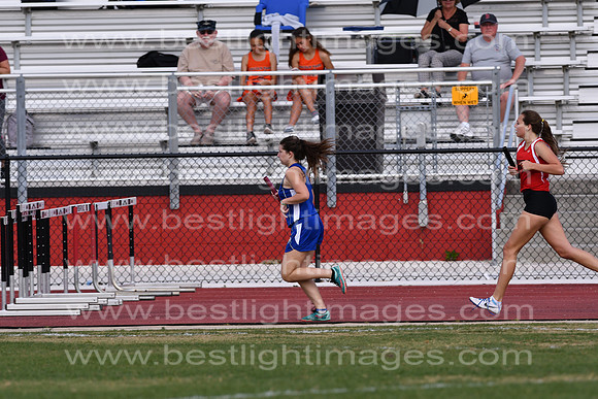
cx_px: 299
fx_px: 7476
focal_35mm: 450
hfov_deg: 4.6
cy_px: 200
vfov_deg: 3.1
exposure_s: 1/500
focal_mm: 300
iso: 100
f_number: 5.6
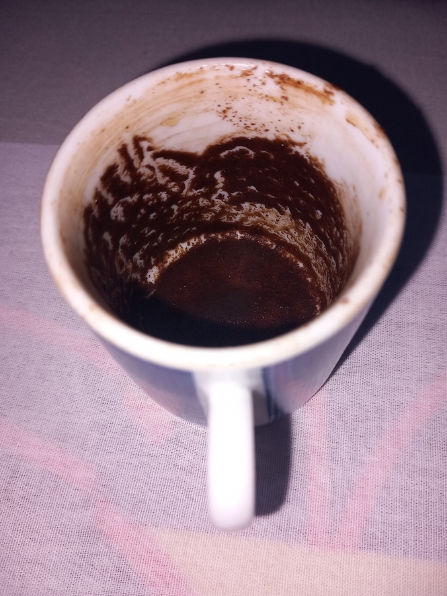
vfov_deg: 63.4
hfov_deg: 49.7
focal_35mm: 28
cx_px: 230
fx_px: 482
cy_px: 294
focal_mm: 4
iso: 25
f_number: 1.8
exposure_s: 1/100
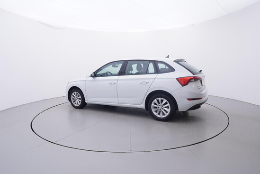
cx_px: 130
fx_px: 163
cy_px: 87
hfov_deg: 77.3
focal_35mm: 22
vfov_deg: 56.2
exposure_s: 1/80
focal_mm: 15
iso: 200
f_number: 5
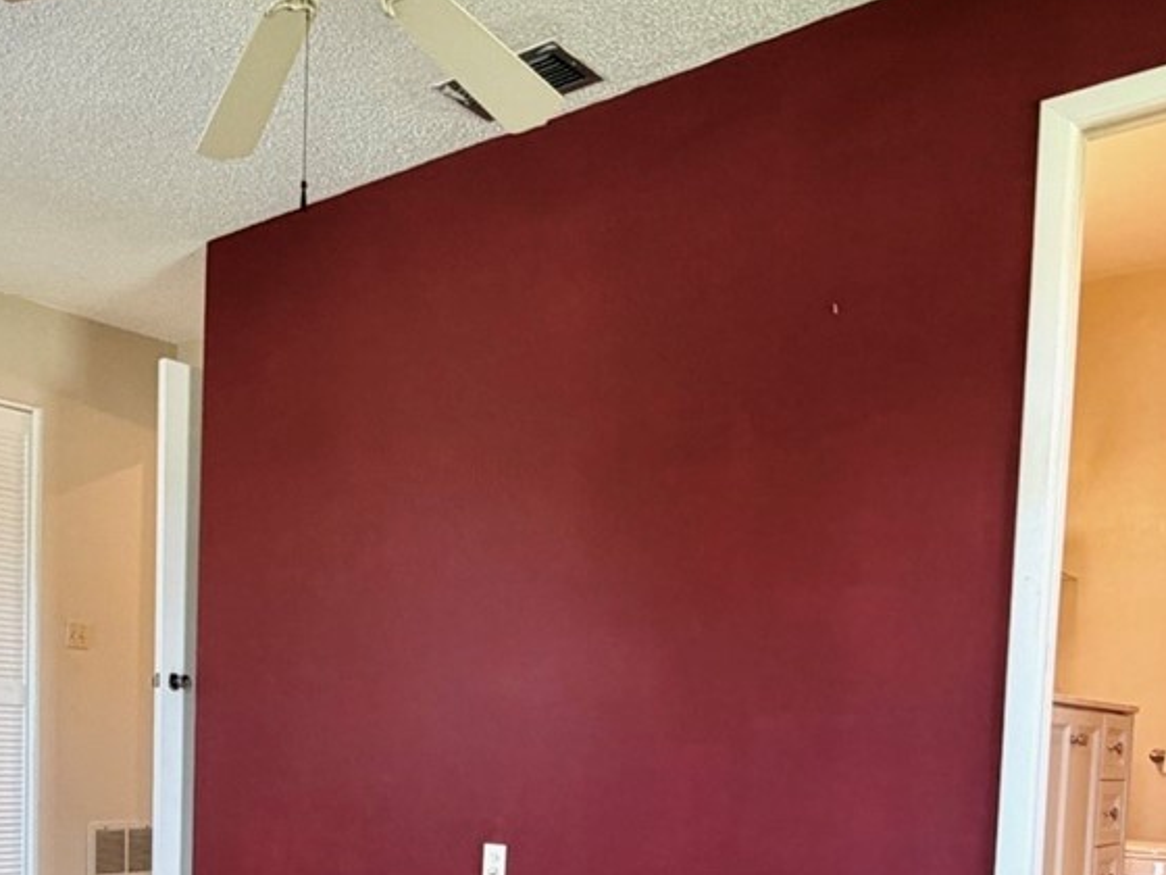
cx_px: 287
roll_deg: -1.5
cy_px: 831
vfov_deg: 33.5
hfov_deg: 45.1
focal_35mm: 40
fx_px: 1347
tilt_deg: -4.2
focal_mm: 2.22
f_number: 2.2
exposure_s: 1/60
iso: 200
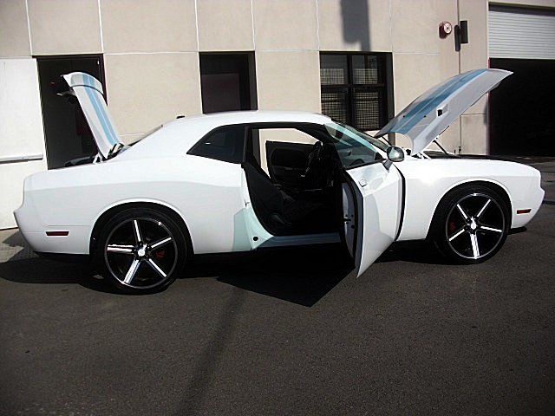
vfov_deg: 39.7
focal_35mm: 36
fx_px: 577
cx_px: 278
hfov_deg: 51.4
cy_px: 208
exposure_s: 1/200
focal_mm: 6.3
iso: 50
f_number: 7.9
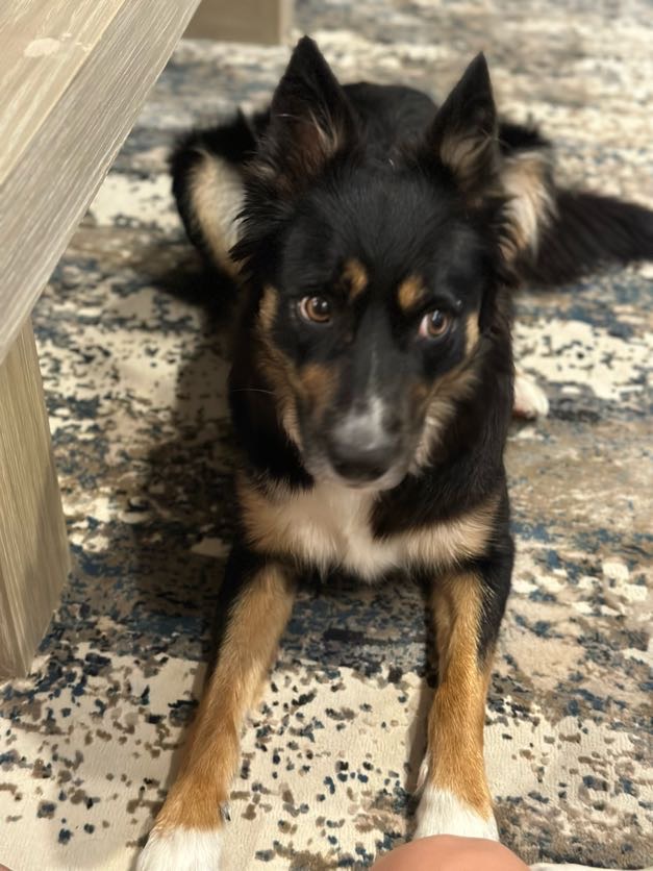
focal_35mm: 48
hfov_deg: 30.3
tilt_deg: -41.0
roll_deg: -1.5
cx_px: 326
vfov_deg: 39.7
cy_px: 436
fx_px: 1207
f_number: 1.78
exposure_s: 1/30
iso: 800
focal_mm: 6.86
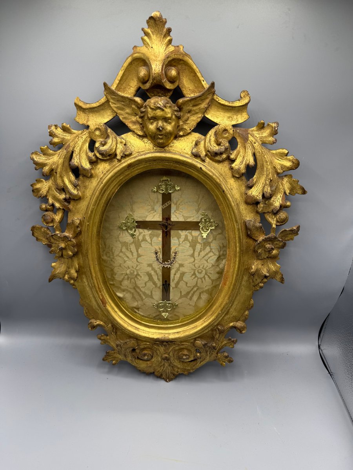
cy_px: 235
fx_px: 326
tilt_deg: -27.0
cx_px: 176
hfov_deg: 56.8
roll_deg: -1.8
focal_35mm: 24
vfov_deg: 71.6
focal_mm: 6.76
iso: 80
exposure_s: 1/654
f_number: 1.78
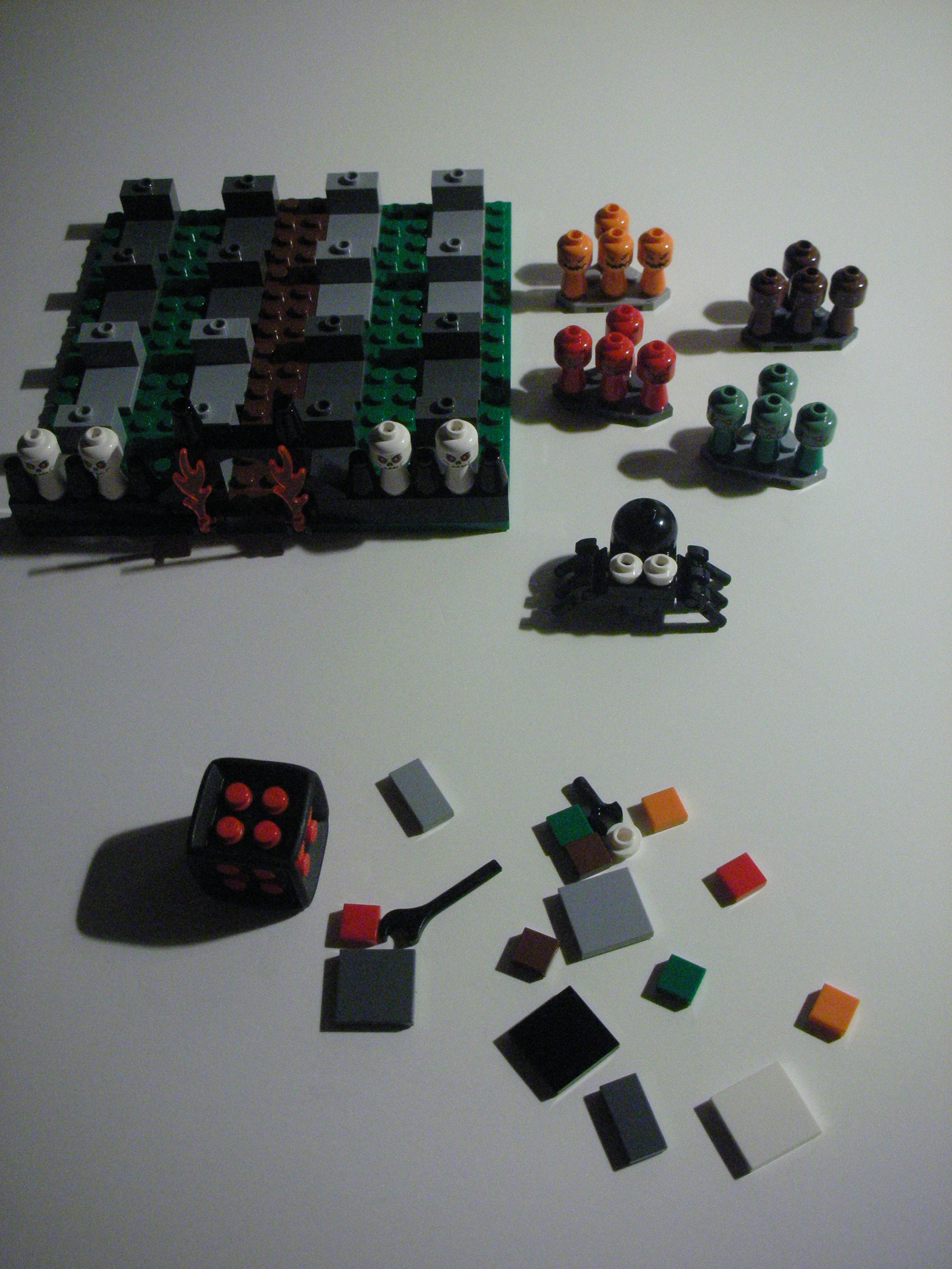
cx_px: 476
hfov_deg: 40.7
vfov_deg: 52.6
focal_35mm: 35
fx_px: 1283
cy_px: 634
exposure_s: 1/120
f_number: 3
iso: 400
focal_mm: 5.8
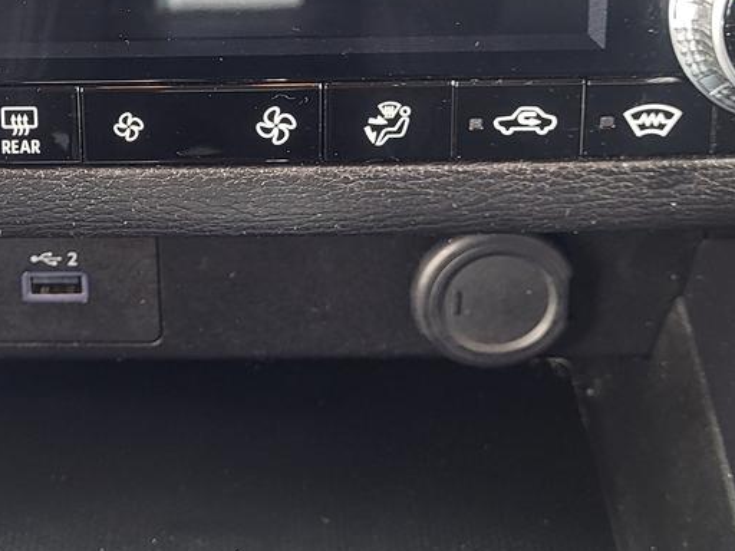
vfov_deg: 22.3
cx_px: 154
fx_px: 1380
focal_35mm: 65
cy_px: 122
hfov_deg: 29.2
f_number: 1.8
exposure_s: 1/60
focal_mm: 5.4
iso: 200
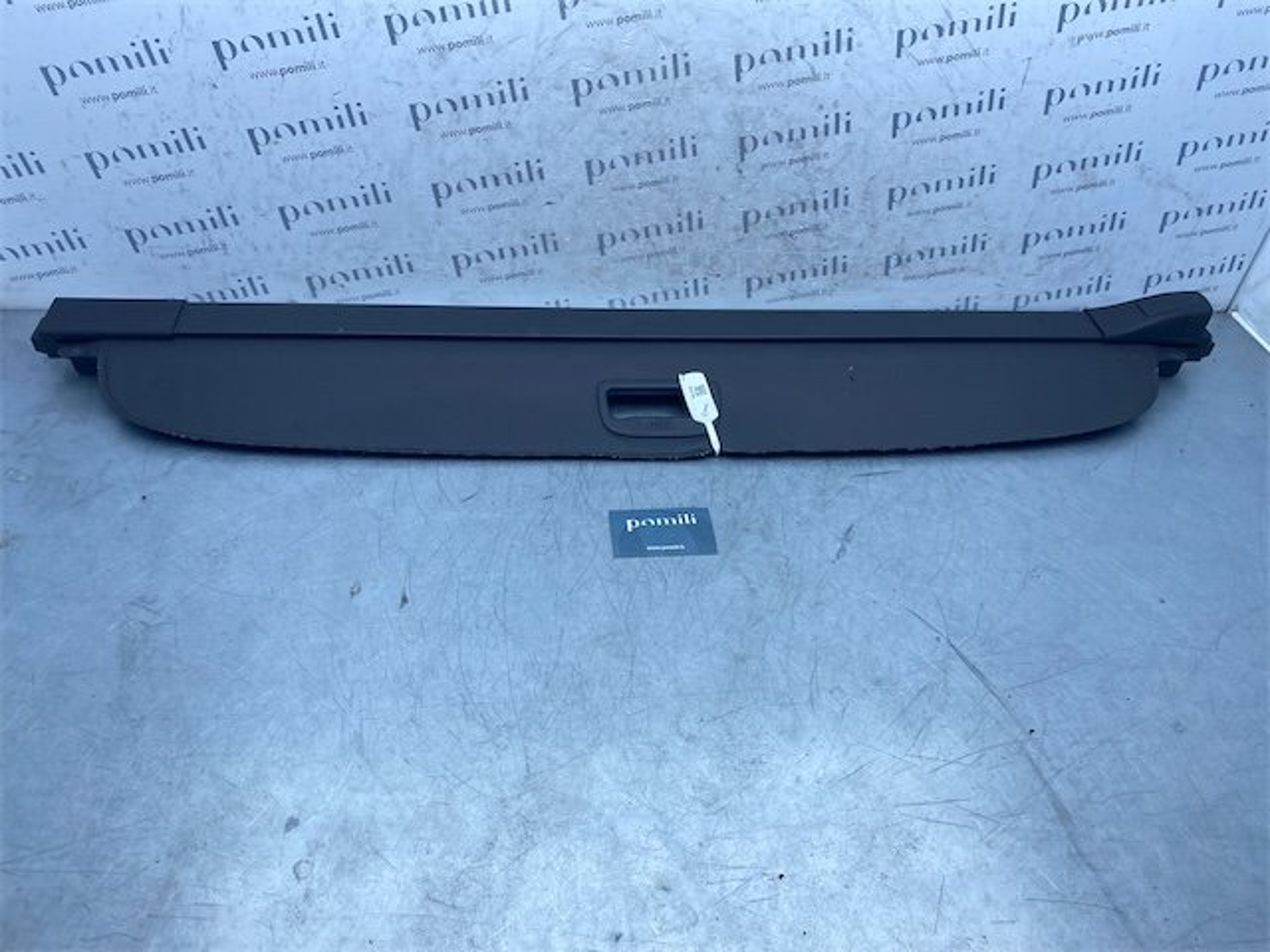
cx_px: 635
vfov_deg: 53.1
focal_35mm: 26
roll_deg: -5.6
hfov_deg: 67.3
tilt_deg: -41.9
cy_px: 476
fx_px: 954
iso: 32
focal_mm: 4.25
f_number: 1.8
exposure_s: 1/957
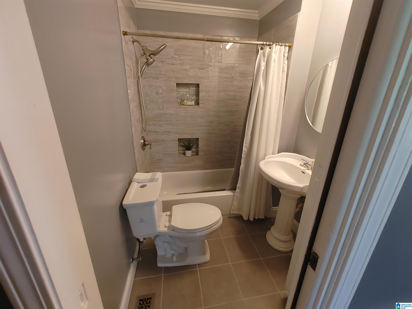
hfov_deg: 98.2
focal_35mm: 15
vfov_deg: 81.7
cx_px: 206
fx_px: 179
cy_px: 154
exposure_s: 1/30
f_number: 1.9
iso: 200
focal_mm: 1.78
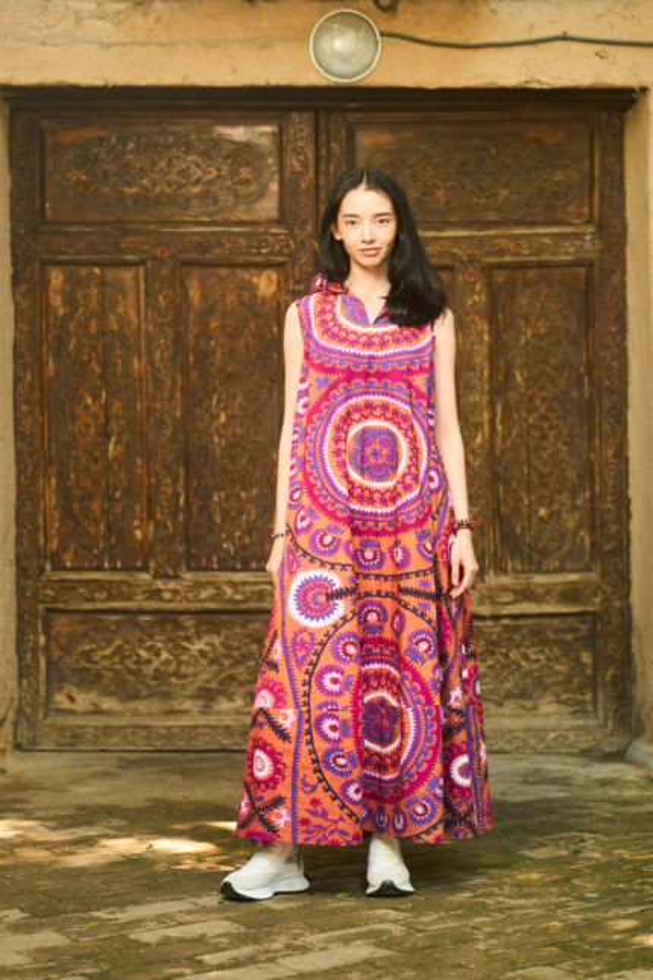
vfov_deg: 28.8
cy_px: 490
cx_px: 326
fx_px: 1904
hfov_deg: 19.5
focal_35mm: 70
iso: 800
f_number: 2.8
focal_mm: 70
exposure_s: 1/160
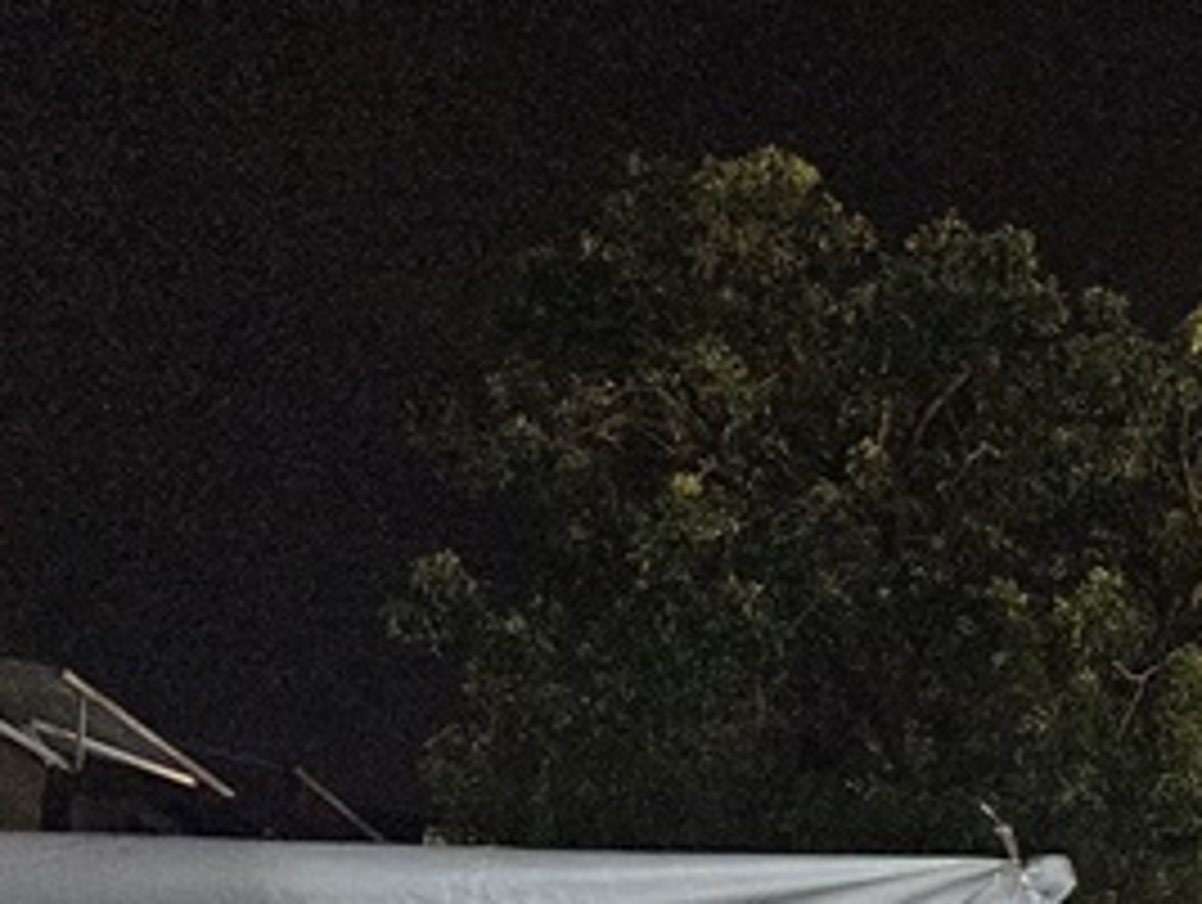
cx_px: 1954
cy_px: 1633
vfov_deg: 15.0
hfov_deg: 19.0
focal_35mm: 86
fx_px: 2990
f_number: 1.8
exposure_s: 1/170
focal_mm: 5.4
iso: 640
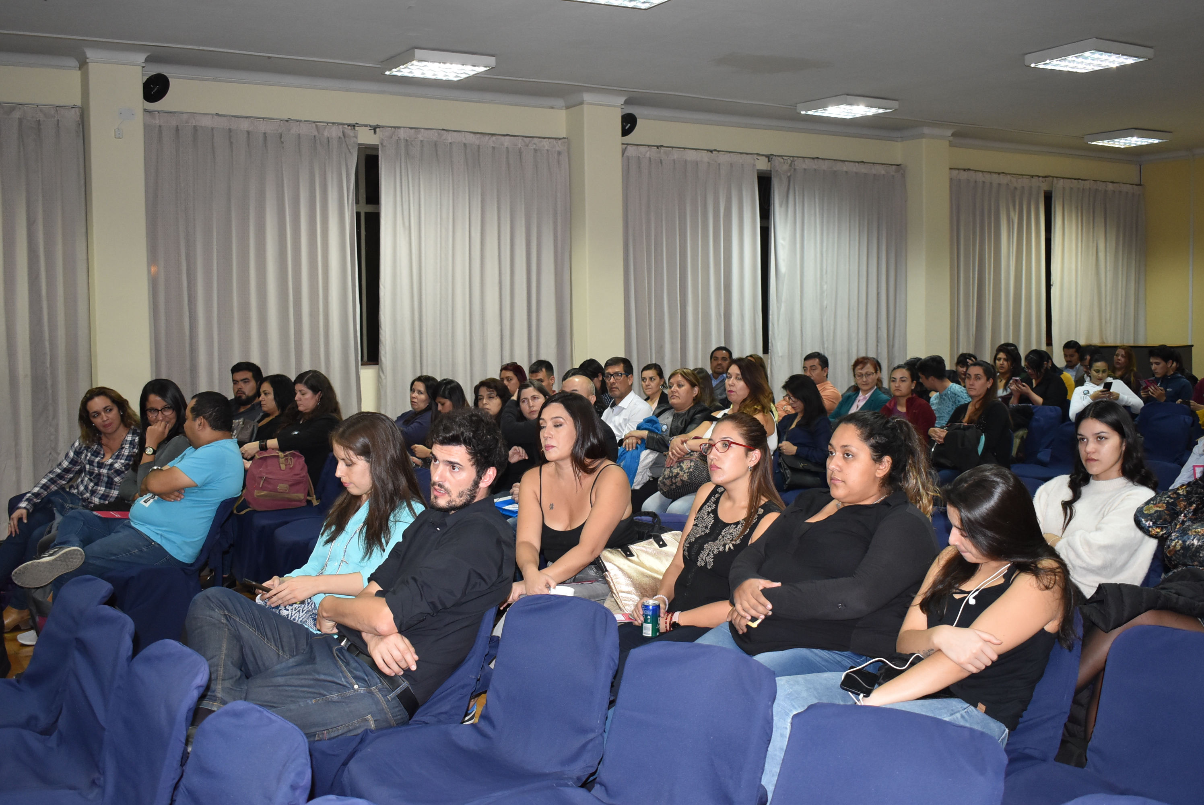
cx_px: 602
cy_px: 402
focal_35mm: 38
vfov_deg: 35.6
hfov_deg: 51.2
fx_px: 1255
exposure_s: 1/60
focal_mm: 25
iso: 1400
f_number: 4
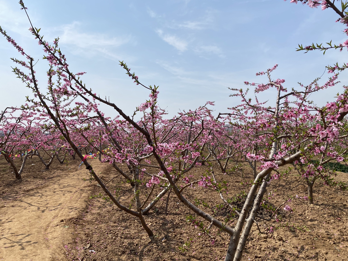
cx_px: 174
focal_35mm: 26
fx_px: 261
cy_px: 130
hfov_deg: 67.3
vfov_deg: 53.1
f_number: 1.8
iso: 32
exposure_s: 1/5495
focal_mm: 4.25
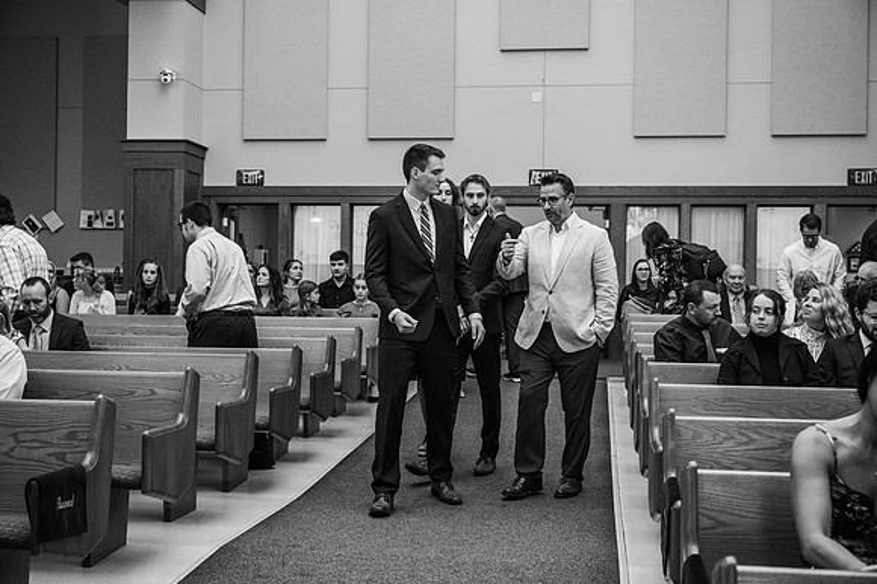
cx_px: 438
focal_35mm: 45
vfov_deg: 29.8
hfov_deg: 43.6
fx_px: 1096
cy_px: 292
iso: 1600
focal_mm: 45
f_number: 4
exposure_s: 1/200
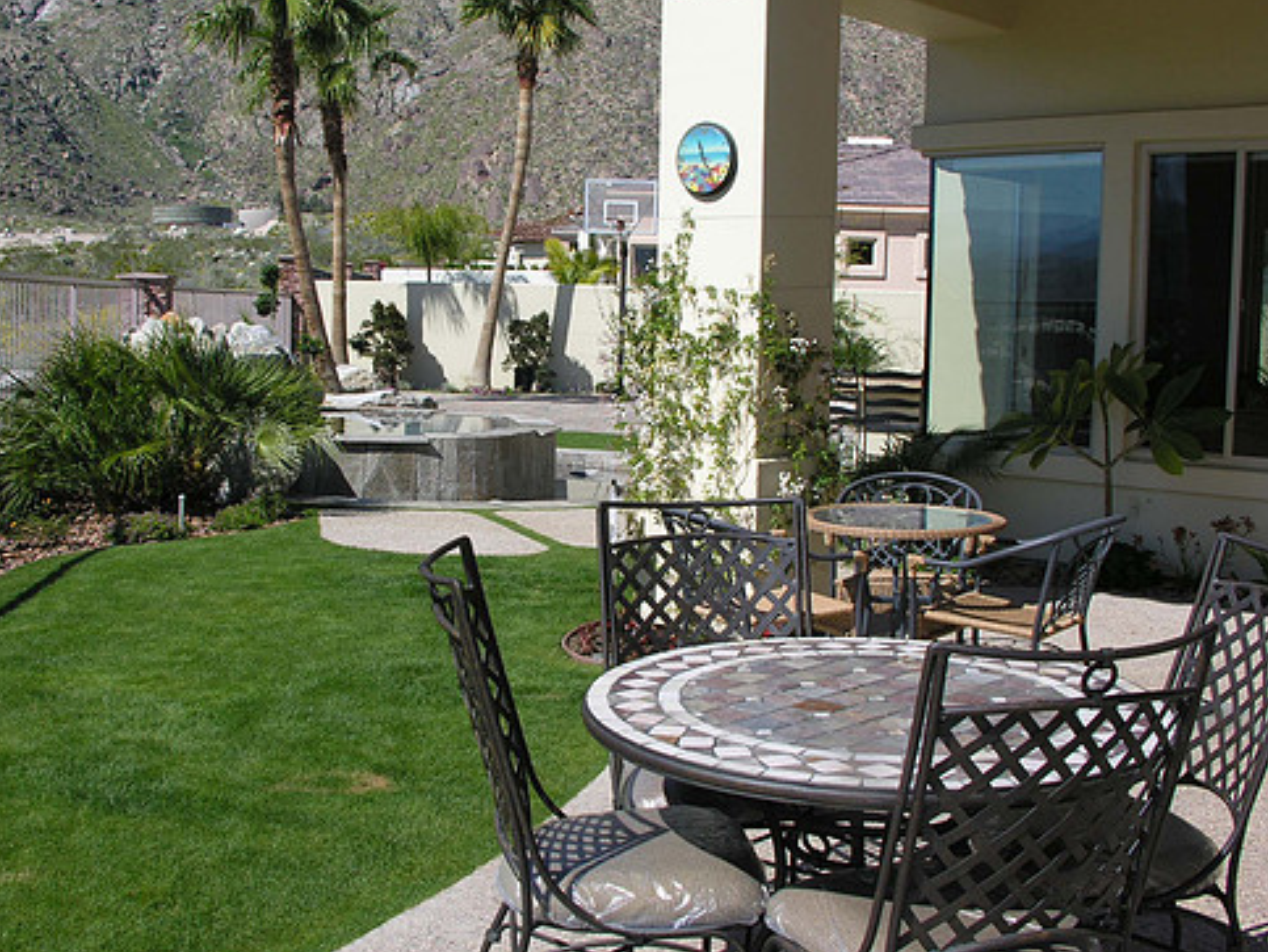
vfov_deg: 34.4
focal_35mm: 42
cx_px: 567
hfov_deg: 44.7
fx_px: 1540
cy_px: 492
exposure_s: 1/276
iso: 50
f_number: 6.3
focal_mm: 8.9
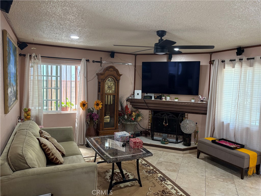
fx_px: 196
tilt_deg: -4.8
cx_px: 130
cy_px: 98
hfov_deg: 67.3
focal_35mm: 26
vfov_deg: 53.1
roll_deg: -1.0
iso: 200
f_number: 1.6
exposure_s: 1/120
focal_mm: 5.96
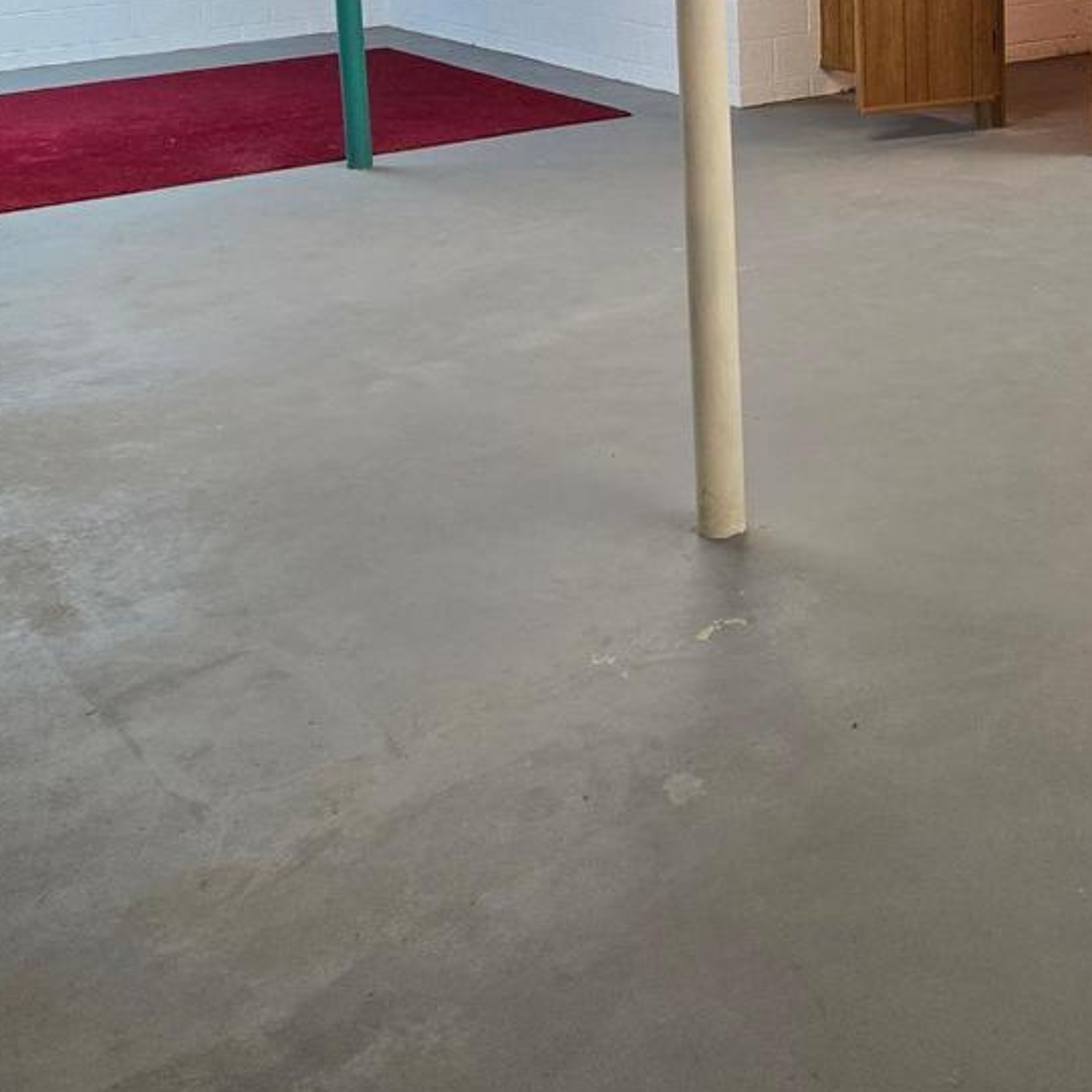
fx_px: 1927
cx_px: 824
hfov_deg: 31.1
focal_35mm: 54
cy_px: 95
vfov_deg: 30.2
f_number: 1.8
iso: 250
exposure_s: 1/120
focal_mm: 5.4
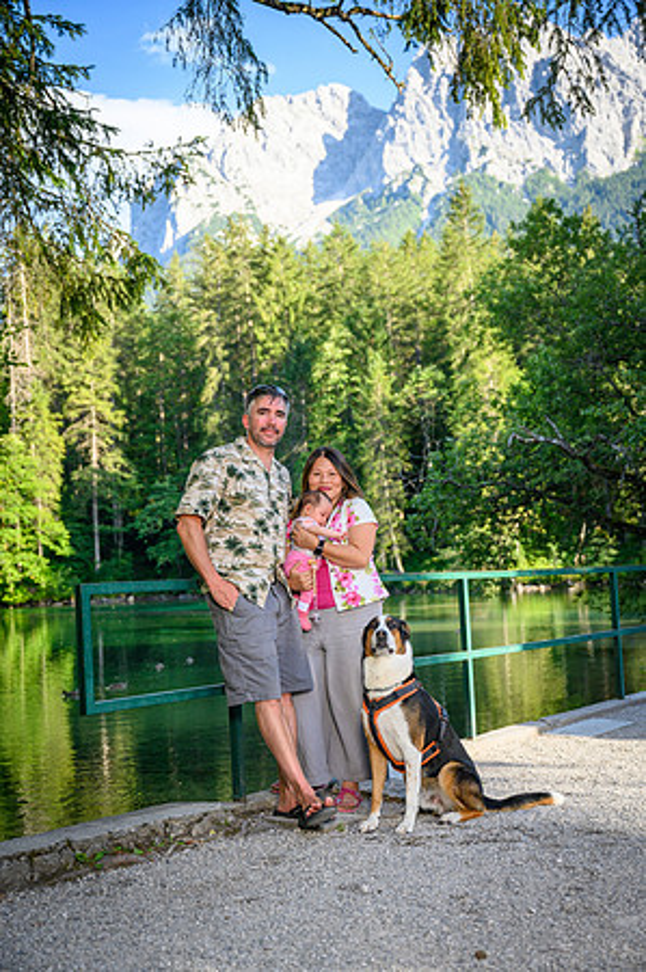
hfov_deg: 31.8
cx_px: 323
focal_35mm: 42
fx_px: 1133
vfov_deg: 46.4
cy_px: 486
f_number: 3.2
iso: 400
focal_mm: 42
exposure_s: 1/2000
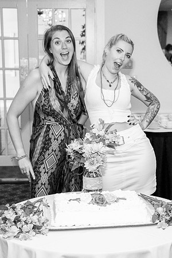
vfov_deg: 27.7
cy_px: 132
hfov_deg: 18.6
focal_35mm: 73
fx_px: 523
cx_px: 114
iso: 640
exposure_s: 1/200
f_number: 4
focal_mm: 40
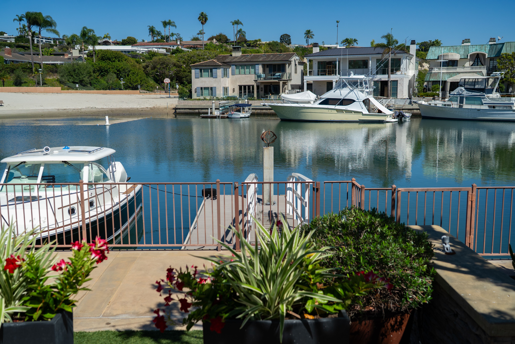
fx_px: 529
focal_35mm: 37
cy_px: 172
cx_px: 258
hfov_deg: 51.9
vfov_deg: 35.9
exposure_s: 1/2500
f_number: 5
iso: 500
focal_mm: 37
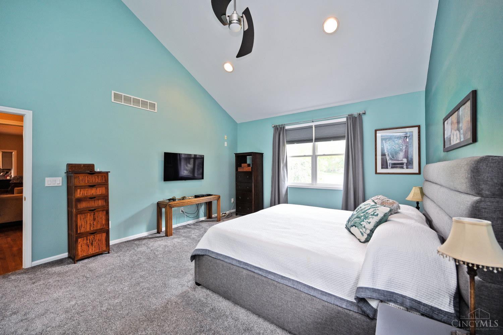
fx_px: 196
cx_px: 252
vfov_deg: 81.2
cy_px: 168
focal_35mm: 14
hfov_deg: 104.3
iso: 400
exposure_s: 1/60
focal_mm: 14
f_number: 4
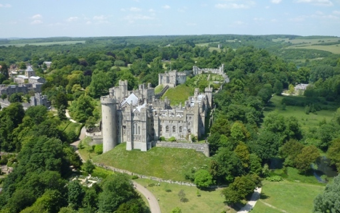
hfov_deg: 58.1
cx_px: 170
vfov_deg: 38.3
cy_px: 119
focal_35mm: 33
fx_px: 306
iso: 80
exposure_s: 1/500
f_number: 3.2
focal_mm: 4.4
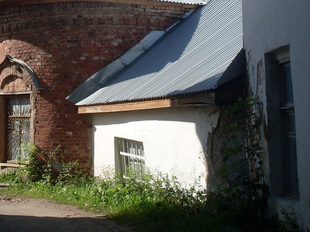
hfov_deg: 26.9
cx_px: 106
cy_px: 28
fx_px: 645
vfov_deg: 20.1
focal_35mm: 72
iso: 80
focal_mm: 6.3
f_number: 8.4
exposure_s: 1/180
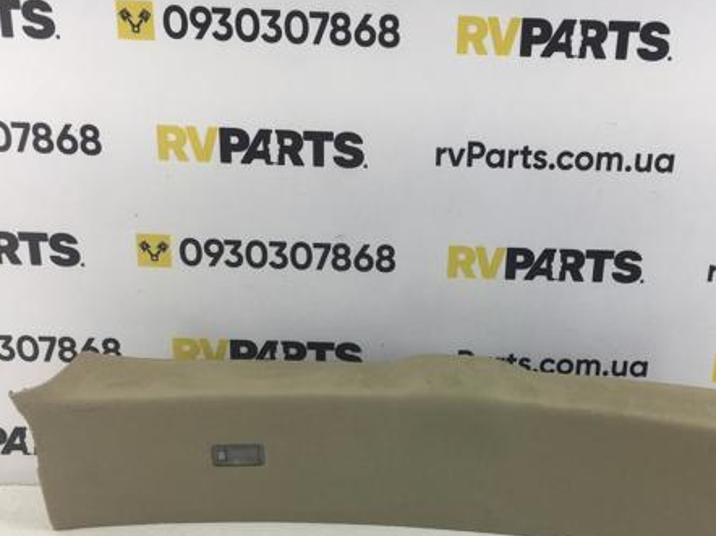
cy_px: 377
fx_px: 868
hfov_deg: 44.6
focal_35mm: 42
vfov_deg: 33.9
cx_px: 423
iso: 40
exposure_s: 1/100
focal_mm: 4.15
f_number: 2.2
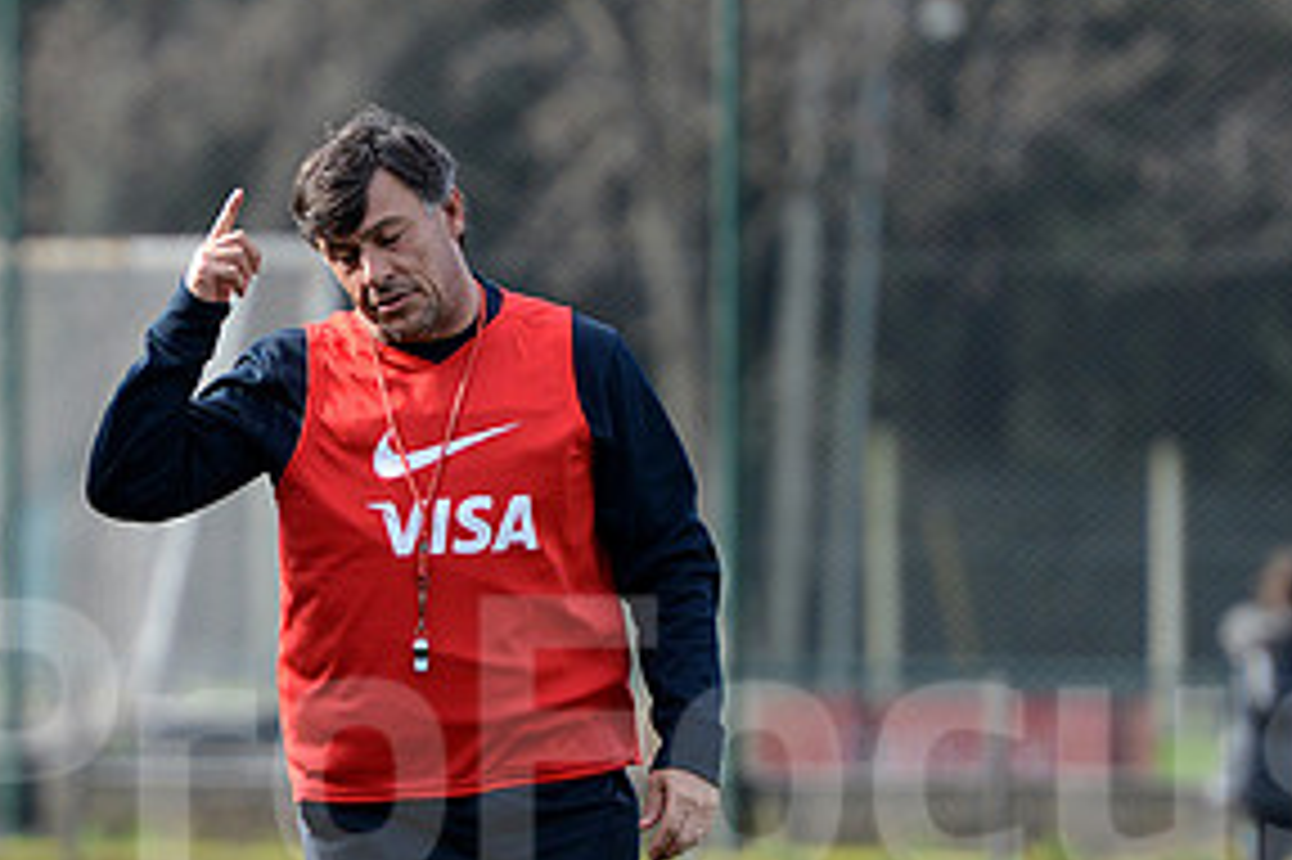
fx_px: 20301
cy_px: 732
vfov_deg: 2.4
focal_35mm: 566
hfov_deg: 3.6
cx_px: 284
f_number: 4
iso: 800
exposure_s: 1/1600
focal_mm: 280
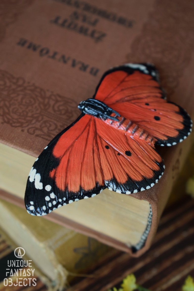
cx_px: 97
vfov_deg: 24.6
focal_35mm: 82
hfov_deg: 16.6
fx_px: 667
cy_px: 146
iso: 450
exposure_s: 1/60
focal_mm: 55
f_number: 5.6
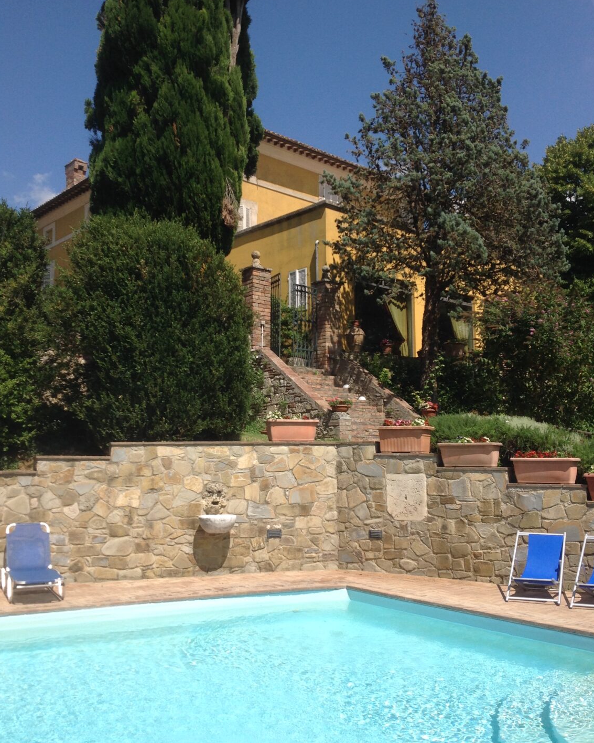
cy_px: 370
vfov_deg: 49.1
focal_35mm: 37
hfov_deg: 40.1
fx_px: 813
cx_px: 297
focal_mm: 4.28
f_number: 2.4
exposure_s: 1/2326
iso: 64
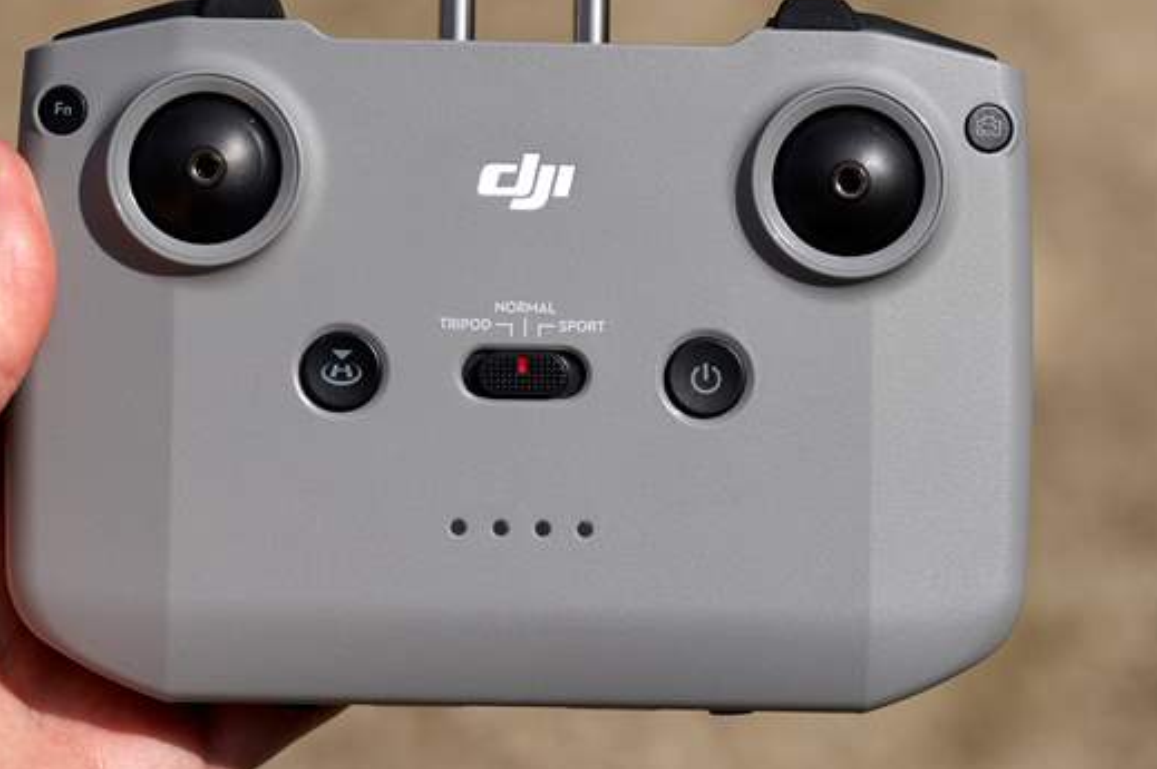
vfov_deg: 12.6
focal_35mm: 108
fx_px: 3468
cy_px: 199
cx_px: 477
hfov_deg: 18.9
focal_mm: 70
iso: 400
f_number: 5.6
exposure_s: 1/4000
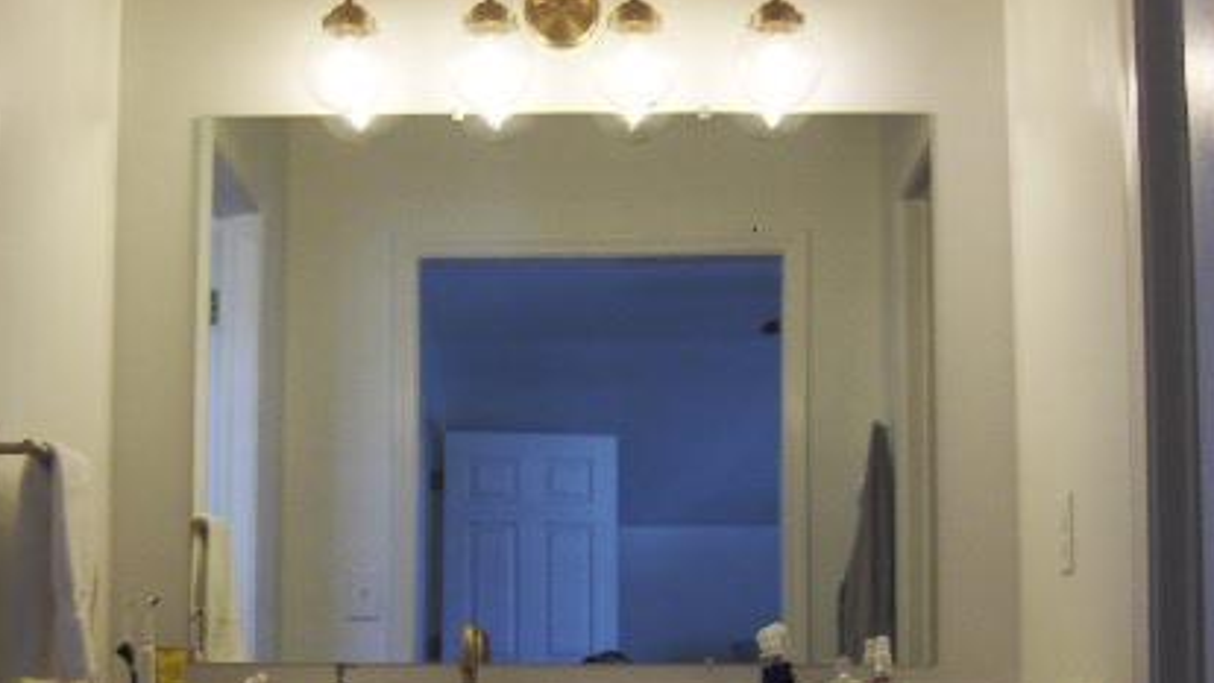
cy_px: 630
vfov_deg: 20.0
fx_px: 1899
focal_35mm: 59
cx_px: 540
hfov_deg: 35.4
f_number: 2.8
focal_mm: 7.5
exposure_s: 1/78.9
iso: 200
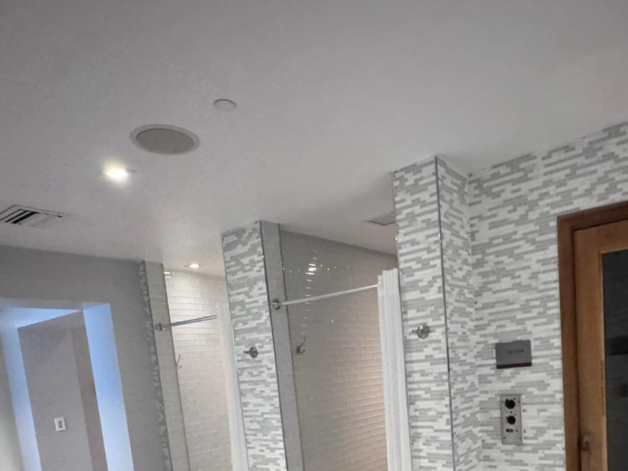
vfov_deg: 44.9
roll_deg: +4.8
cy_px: 430
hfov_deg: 62.8
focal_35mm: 28
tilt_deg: -5.5
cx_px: 381
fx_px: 508
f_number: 2.2
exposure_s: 1/40
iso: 1000
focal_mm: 2.22
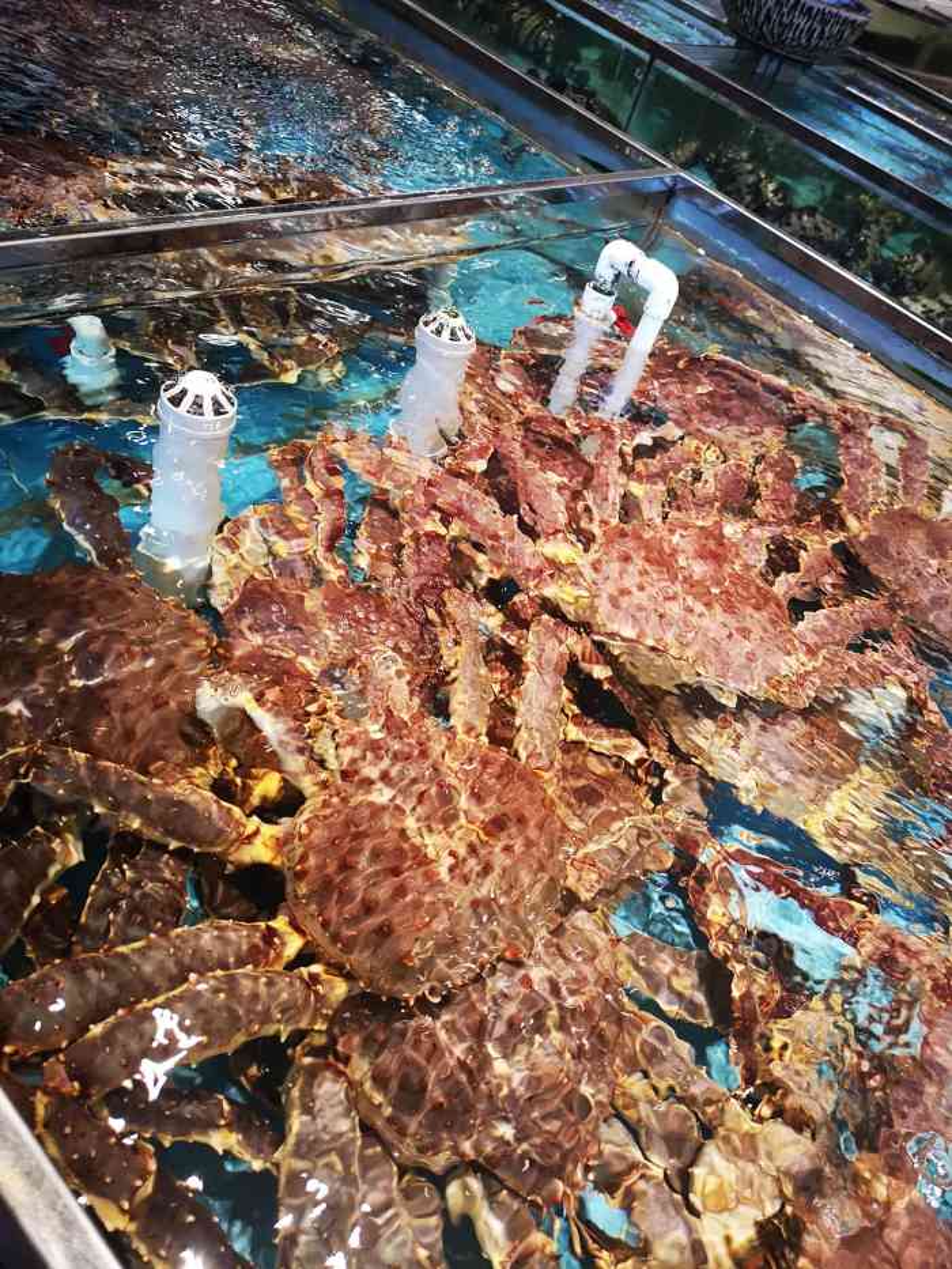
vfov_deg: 65.3
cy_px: 634
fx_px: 990
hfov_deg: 51.4
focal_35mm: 27
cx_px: 476
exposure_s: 1/100
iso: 640
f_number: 1.8
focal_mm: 5.58
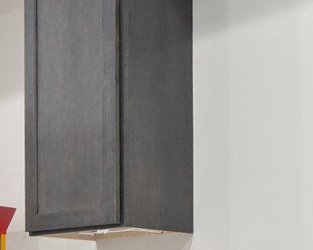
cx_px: -37
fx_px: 824
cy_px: 352
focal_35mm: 89
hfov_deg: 20.5
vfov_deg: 16.1
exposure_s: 1/3
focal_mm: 16
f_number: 8
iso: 500
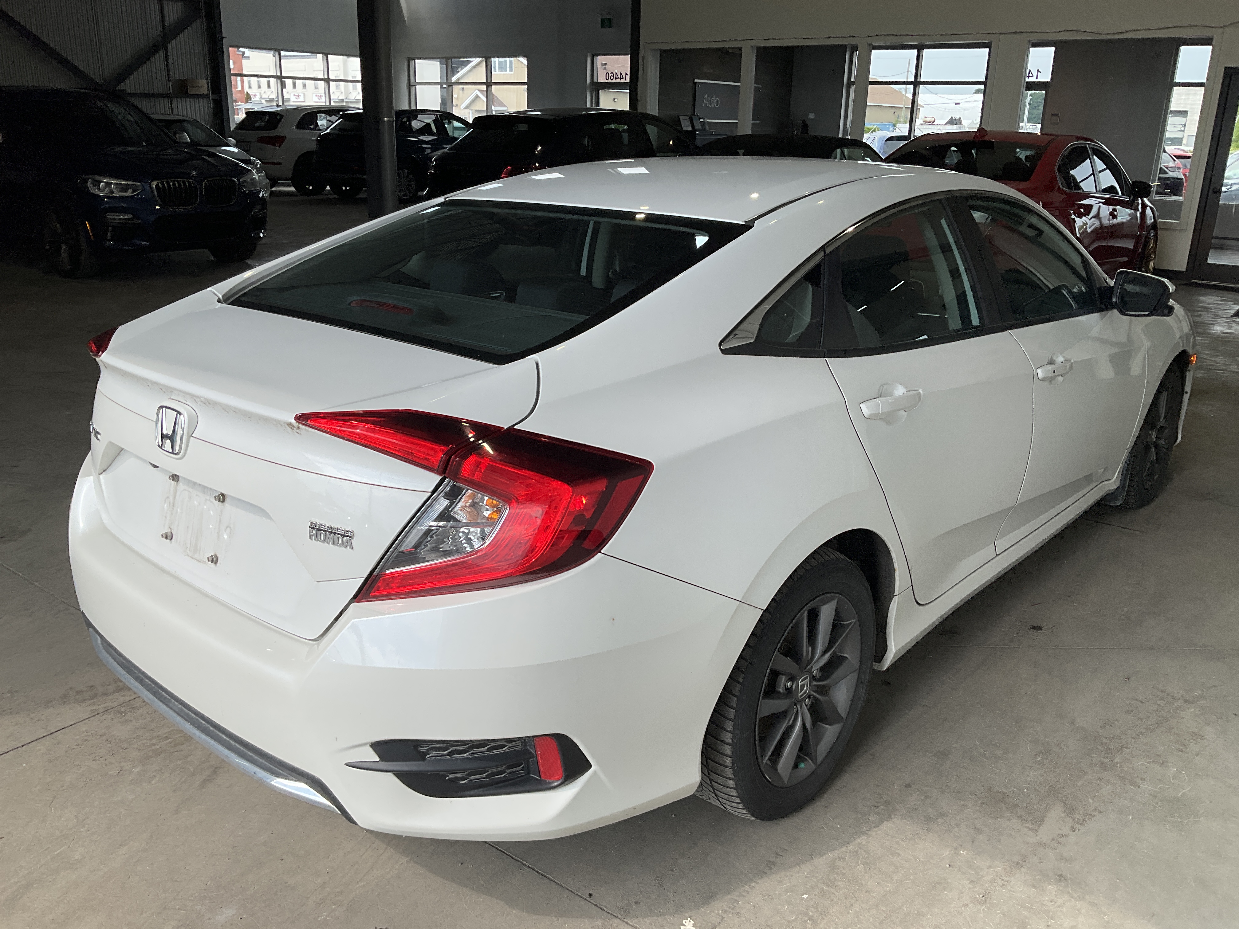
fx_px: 1038
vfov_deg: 48.2
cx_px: 620
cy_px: 464
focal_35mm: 29
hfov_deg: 61.7
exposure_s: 1/627
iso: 25
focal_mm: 3
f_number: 1.8
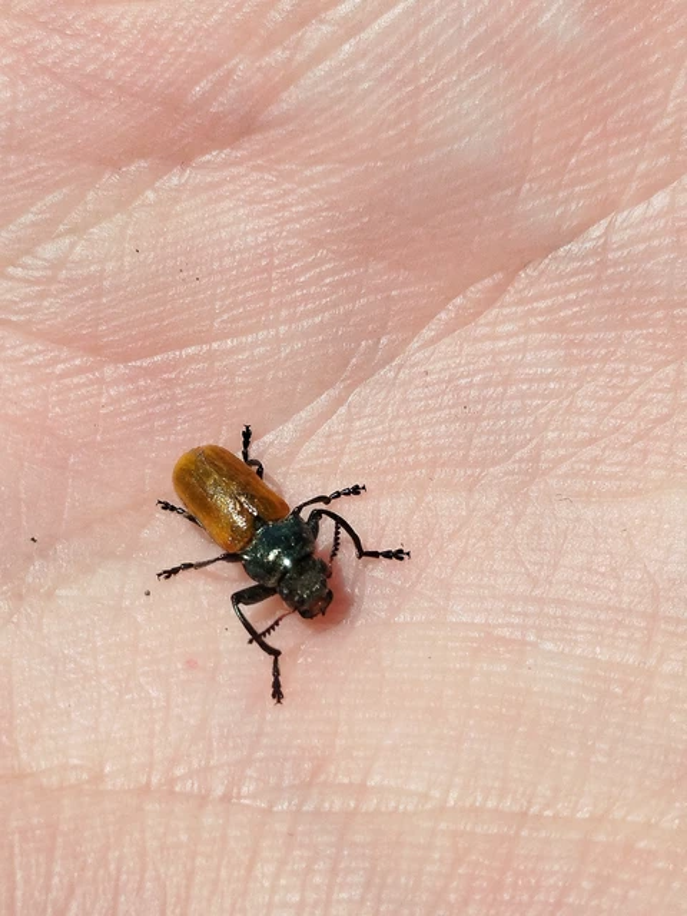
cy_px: 458
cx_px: 344
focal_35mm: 33
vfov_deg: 55.4
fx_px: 873
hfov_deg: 42.9
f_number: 1.7
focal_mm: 5.31
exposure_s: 1/1238
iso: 50
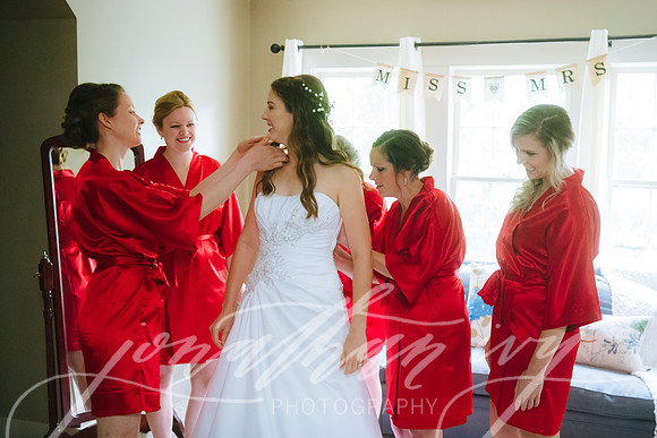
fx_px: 848
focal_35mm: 46
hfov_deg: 42.3
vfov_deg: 29.0
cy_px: 196
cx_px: 363
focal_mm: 42
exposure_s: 1/160
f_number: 2.8
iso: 3200
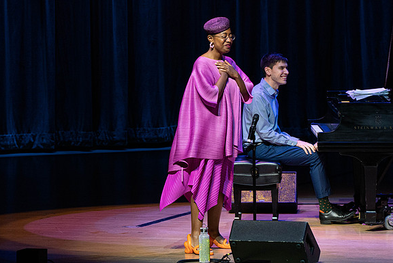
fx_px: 3942
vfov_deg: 3.8
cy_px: 114
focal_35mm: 361
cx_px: 171
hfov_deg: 5.7
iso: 4000
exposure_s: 1/320
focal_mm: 318
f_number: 8
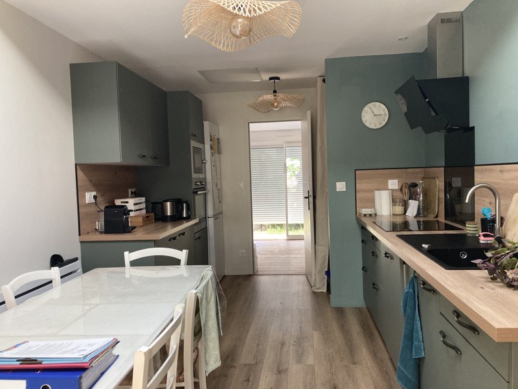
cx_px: 259
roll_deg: +1.2
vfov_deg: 49.7
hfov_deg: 63.4
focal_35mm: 28
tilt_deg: -2.6
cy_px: 194
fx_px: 419
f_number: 1.8
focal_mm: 3.99
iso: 100
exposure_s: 1/60
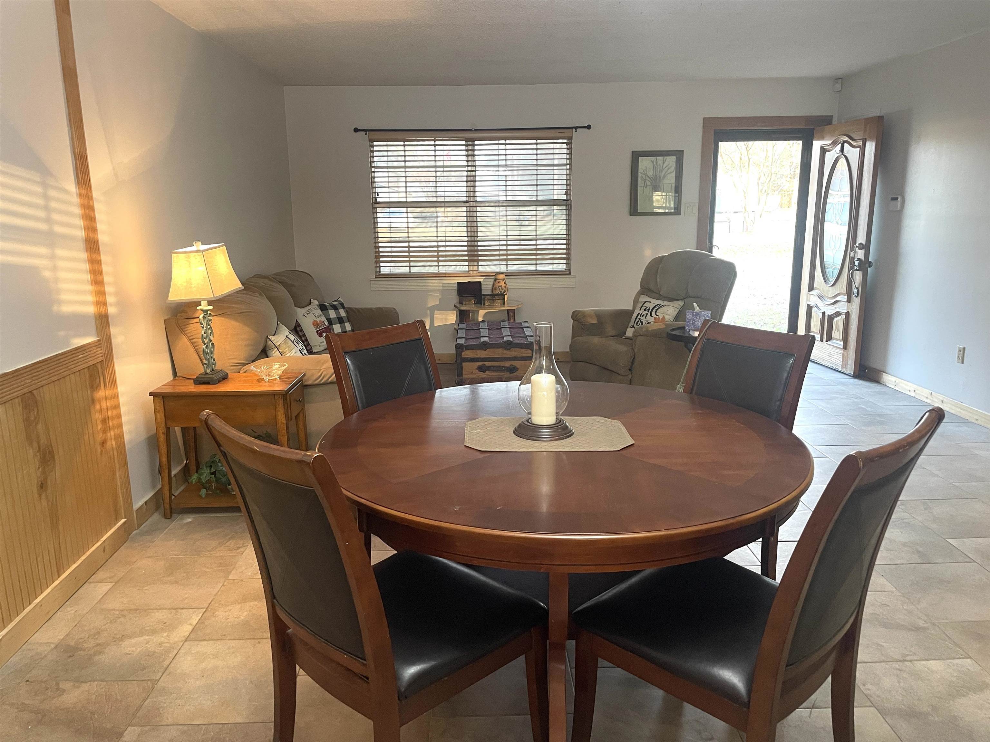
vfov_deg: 53.1
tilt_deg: -11.9
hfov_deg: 67.3
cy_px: 371
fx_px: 744
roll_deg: +1.2
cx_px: 495
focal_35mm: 26
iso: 250
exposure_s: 1/60
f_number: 1.6
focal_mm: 4.2
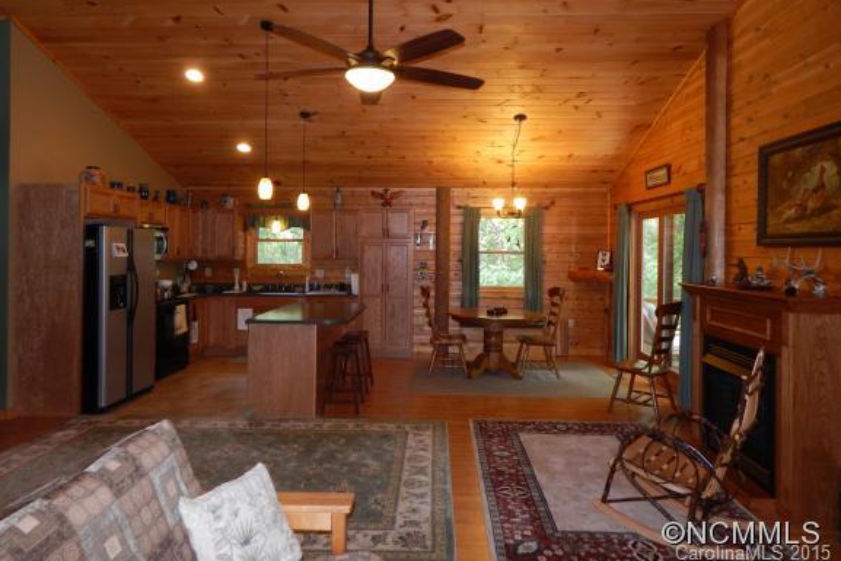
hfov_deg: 76.1
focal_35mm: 23
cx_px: 420
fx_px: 537
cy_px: 249
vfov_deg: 55.0
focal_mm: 4
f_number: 3
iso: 200
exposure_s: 1/30
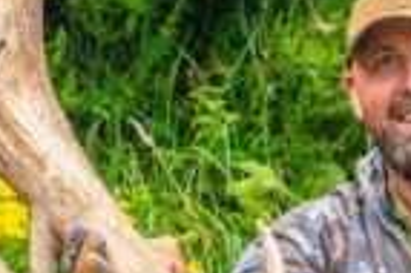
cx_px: 106
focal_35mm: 208
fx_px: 2369
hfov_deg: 9.9
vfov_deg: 6.5
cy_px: 353
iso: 1600
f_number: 6.3
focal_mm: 38.7
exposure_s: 1/1000
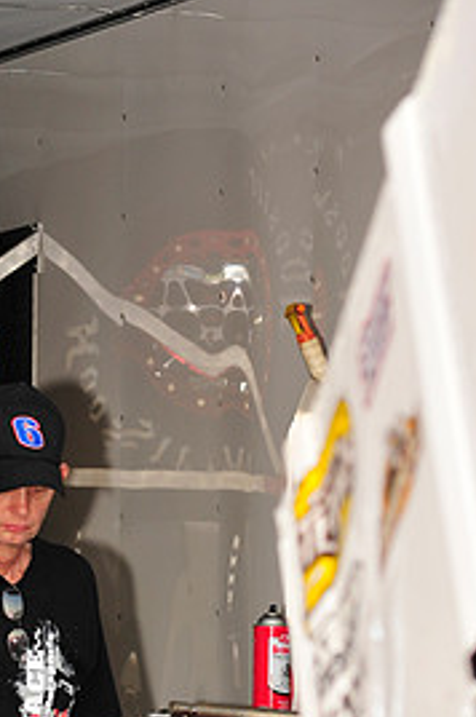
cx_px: -27
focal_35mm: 314
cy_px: 669
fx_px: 6243
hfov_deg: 4.4
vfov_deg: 6.6
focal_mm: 145
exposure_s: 1/250
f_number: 6.3
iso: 500
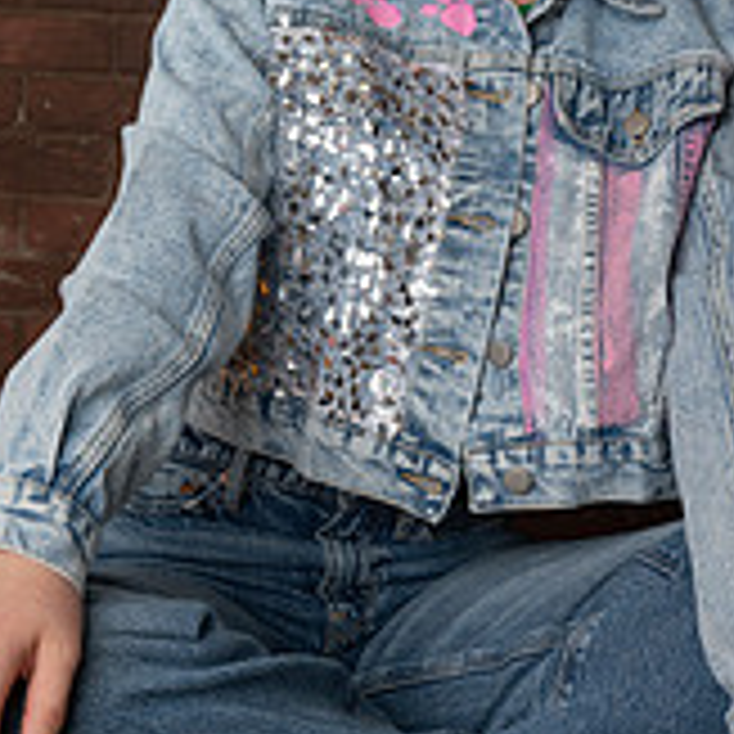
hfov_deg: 18.5
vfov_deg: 18.4
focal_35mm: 94
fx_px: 2255
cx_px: 315
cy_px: 221
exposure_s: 1/80
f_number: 7.1
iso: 160
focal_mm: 40
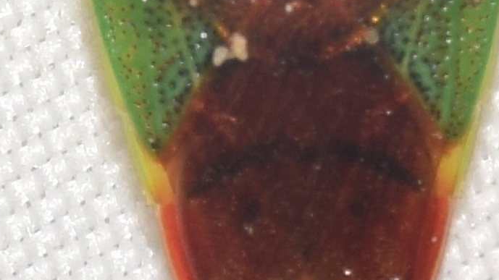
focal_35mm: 308
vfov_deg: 3.9
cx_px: 292
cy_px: 180
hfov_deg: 7.0
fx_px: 4074
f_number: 13
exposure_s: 1/160
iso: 100
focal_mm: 140
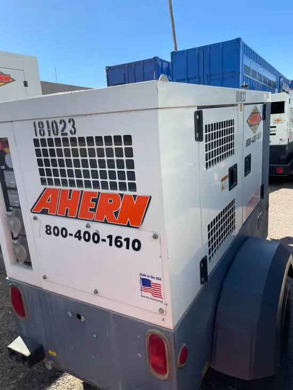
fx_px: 293
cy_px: 195
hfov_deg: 53.1
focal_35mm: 26
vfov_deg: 67.3
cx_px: 146
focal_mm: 4.2
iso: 50
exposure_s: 1/2882
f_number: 1.6
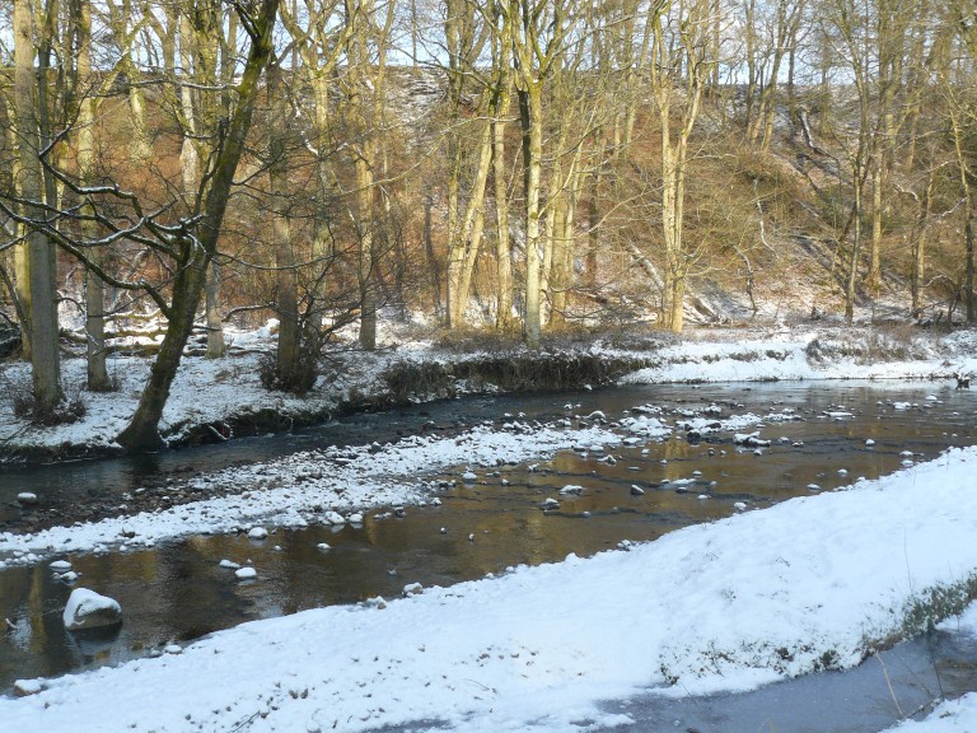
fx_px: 1016
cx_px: 488
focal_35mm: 36
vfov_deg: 39.7
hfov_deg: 51.4
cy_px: 366
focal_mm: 6
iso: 100
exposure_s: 1/160
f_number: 4
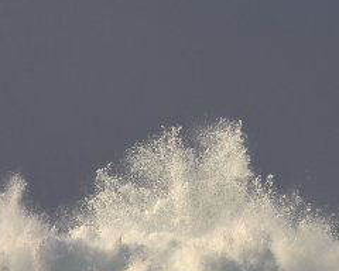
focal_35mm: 647
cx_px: 398
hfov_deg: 3.0
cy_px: 212
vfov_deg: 2.4
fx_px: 6491
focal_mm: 180
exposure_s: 1/400
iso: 100
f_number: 16
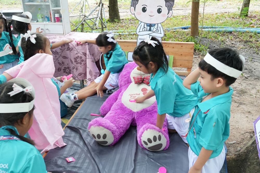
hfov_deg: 51.3
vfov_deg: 35.5
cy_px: 86
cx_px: 130
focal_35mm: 38
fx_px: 271
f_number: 7.1
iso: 2000
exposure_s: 1/100
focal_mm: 25
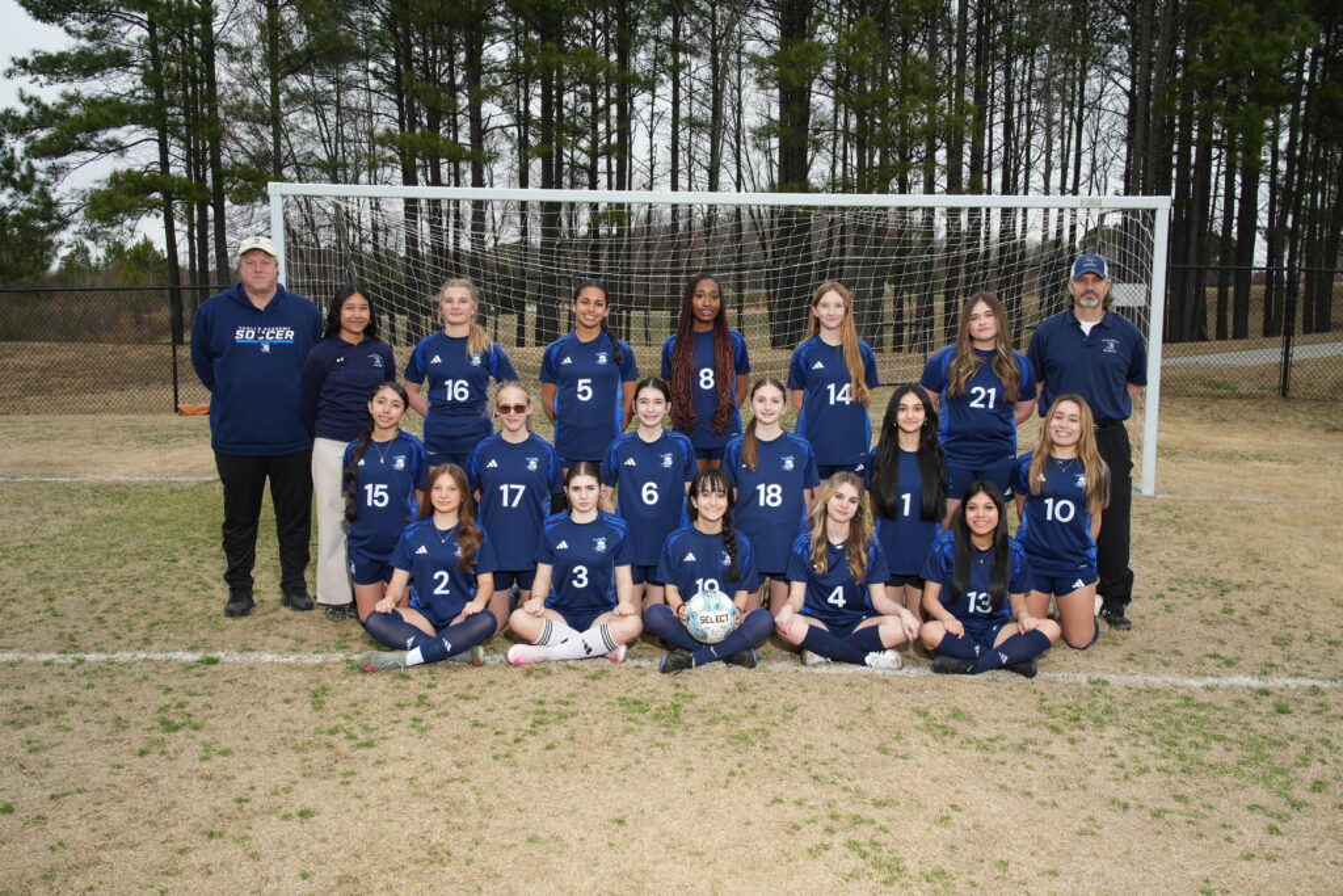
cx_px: 672
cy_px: 448
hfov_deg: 58.7
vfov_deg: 41.1
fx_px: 1194
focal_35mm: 32
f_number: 8
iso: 400
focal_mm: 32
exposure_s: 1/125
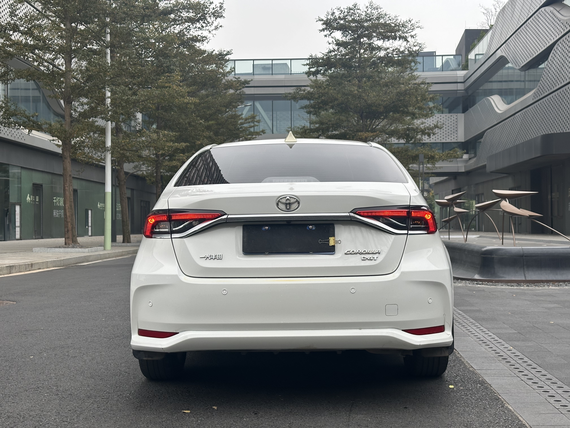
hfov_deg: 39.7
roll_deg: +0.5
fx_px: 790
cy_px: 214
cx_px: 285
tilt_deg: +0.9
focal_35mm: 48
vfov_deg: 30.3
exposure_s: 1/511
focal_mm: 6.86
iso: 64
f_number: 1.78
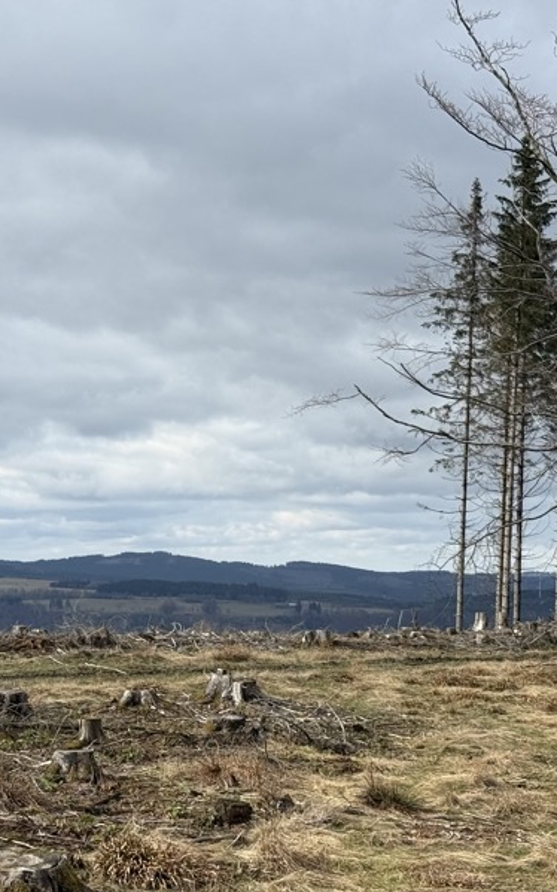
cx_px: 249
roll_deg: -1.0
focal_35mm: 87
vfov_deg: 23.8
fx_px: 2115
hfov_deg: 15.0
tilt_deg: +1.6
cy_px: 485
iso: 64
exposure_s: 1/3226
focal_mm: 6.76
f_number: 1.78
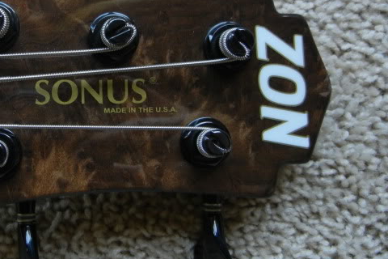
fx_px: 560
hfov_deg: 36.9
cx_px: 78
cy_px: 104
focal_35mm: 52
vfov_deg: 25.9
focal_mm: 5.4
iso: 366
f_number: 3.5
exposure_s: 1/30
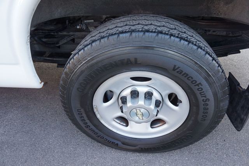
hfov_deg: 73.8
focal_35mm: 24
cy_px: 83
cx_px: 124
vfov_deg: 53.1
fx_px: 166
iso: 200
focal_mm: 16
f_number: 4
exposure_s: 1/60
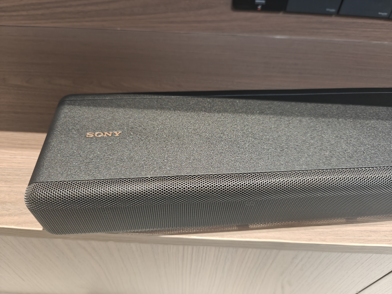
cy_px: 147
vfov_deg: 58.9
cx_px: 196
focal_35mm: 23
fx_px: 260
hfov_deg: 73.9
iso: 1000
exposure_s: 1/100
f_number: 1.6
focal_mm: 6.06
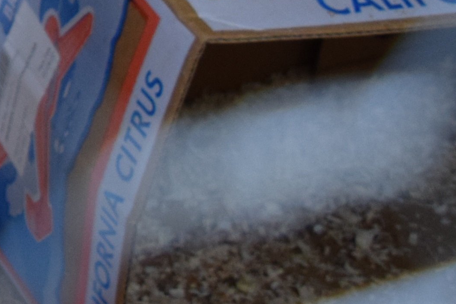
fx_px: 2334
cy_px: -377
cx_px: -557
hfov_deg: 10.0
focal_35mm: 184
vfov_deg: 7.1
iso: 900
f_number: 4
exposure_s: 1/60
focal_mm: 27
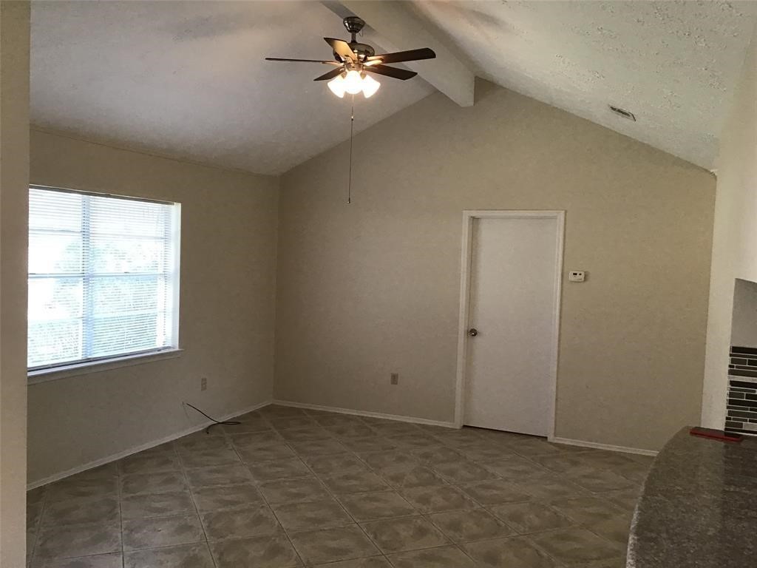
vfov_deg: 45.4
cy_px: 284
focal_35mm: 31
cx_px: 378
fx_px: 678
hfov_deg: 58.4
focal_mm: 3.3
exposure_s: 1/30
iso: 25
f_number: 2.4
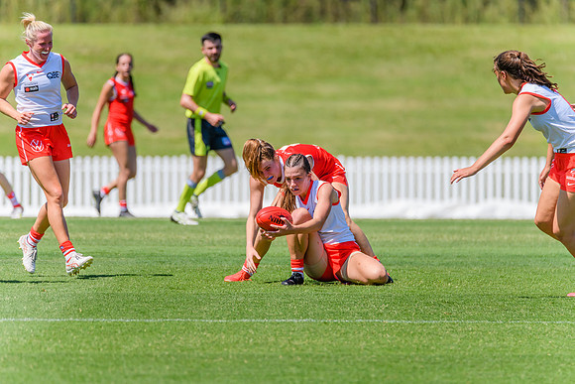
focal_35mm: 600
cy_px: 192
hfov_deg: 3.4
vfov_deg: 2.3
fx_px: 9585
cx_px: 288
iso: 800
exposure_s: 1/2000
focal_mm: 600
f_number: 9
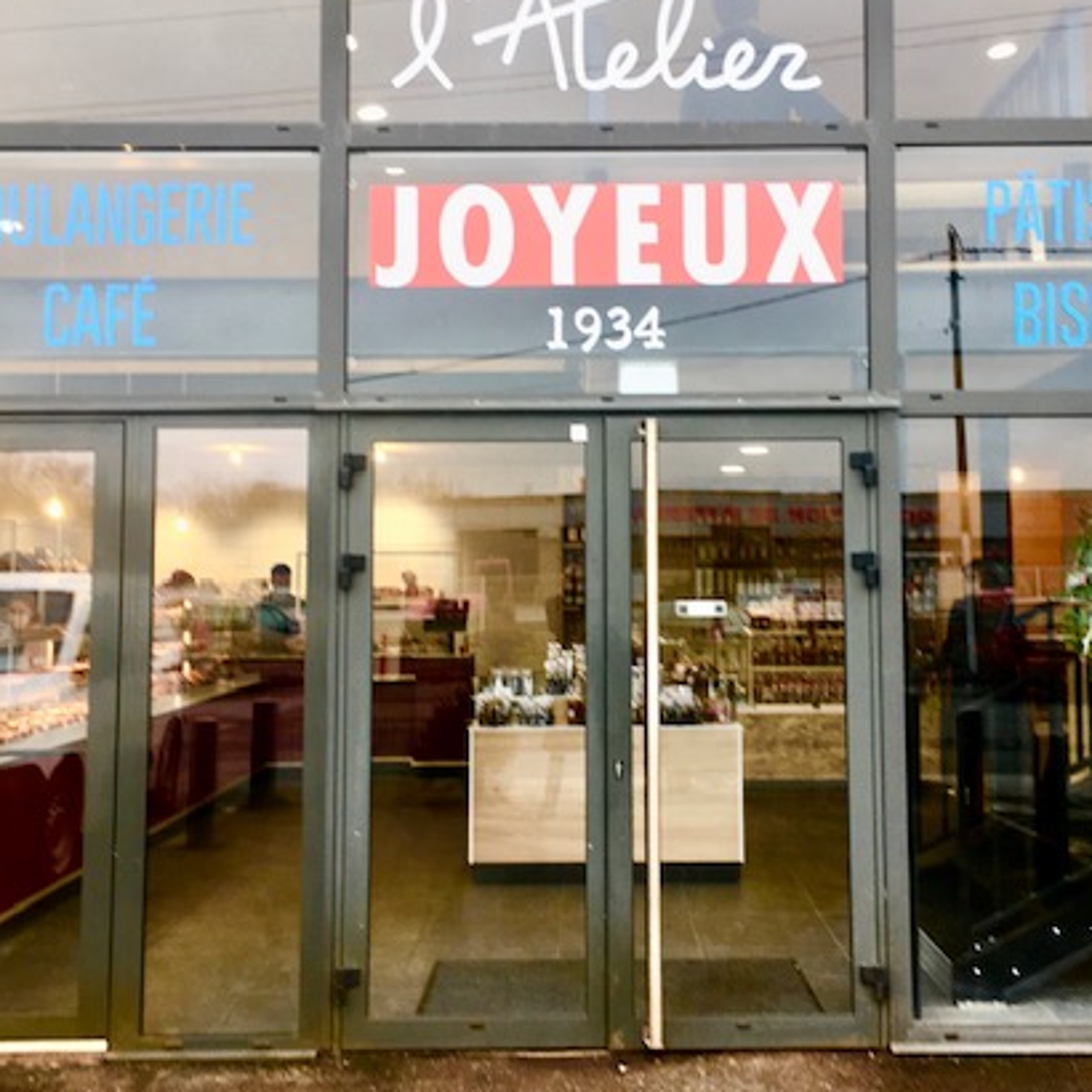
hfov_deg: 41.8
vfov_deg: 41.8
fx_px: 1428
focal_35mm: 40
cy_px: 474
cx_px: 589
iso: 32
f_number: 2.2
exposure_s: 1/50
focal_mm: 4.15
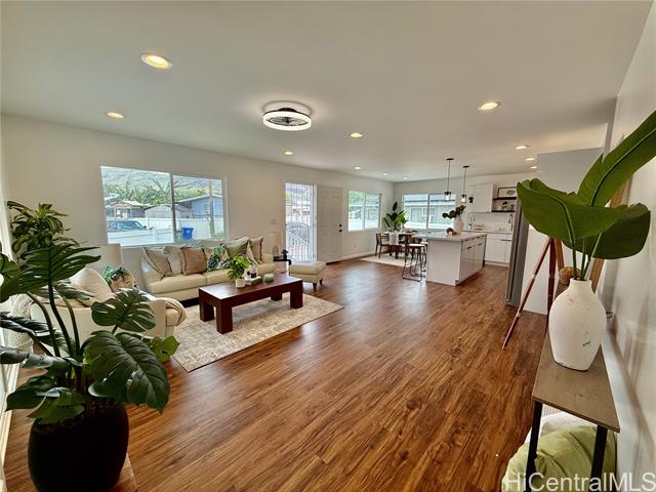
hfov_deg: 102.1
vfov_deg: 85.7
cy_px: 246
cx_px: 328
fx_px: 265
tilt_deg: -7.2
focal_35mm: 14
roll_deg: -0.9
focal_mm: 2.22
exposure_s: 1/265
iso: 64
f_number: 2.2
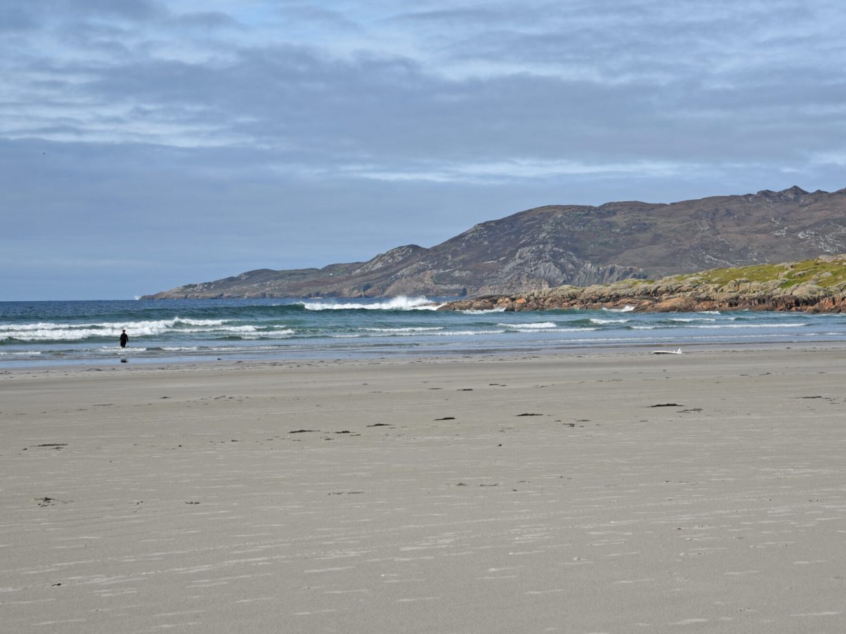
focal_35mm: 105
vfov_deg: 14.1
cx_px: 463
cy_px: 302
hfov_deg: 18.7
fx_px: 2566
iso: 200
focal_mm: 75
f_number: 11
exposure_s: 1/500
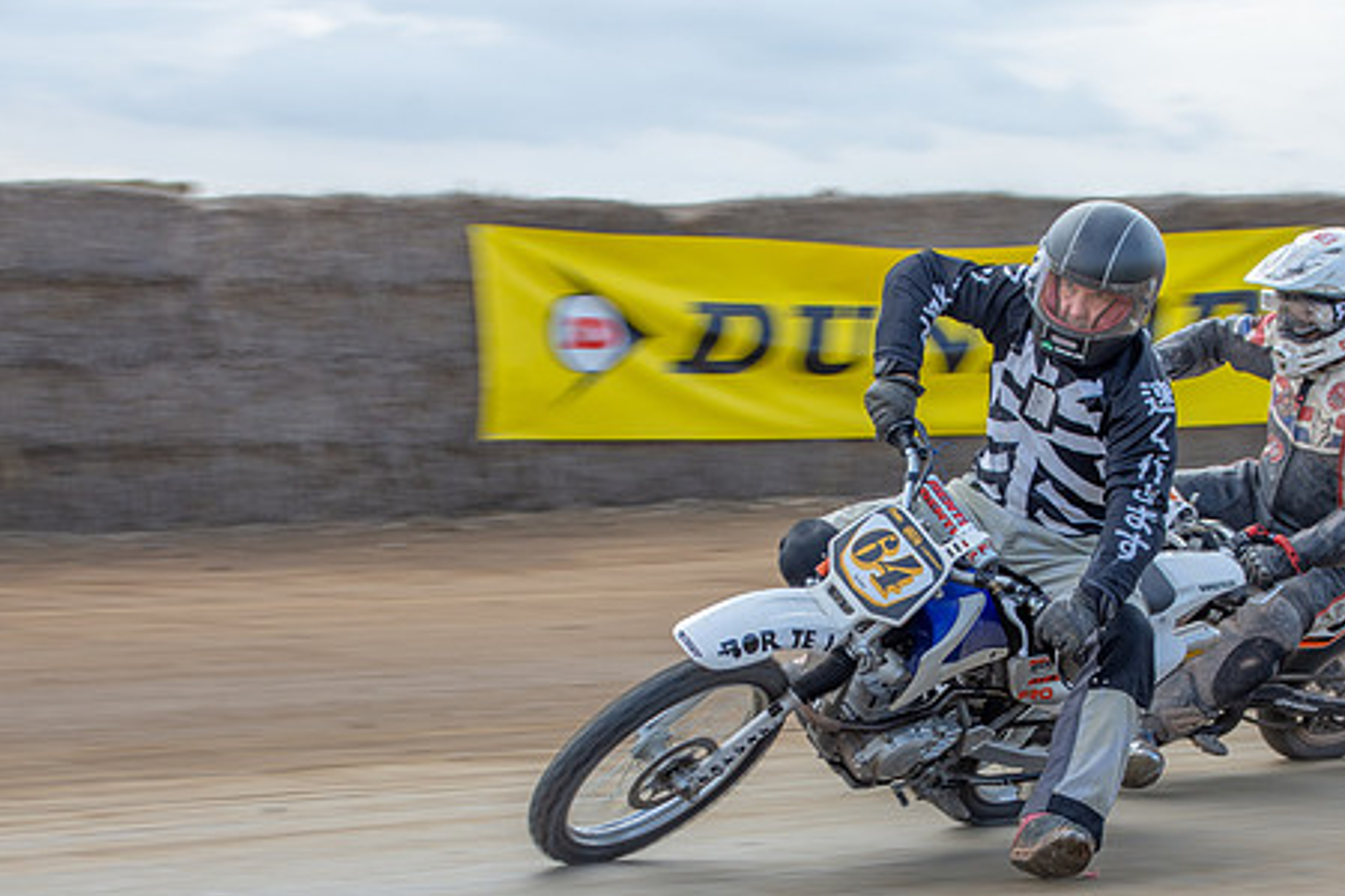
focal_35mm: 137
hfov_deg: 15.0
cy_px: 584
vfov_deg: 10.0
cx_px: 859
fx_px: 5118
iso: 100
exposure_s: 1/125
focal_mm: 62
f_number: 8
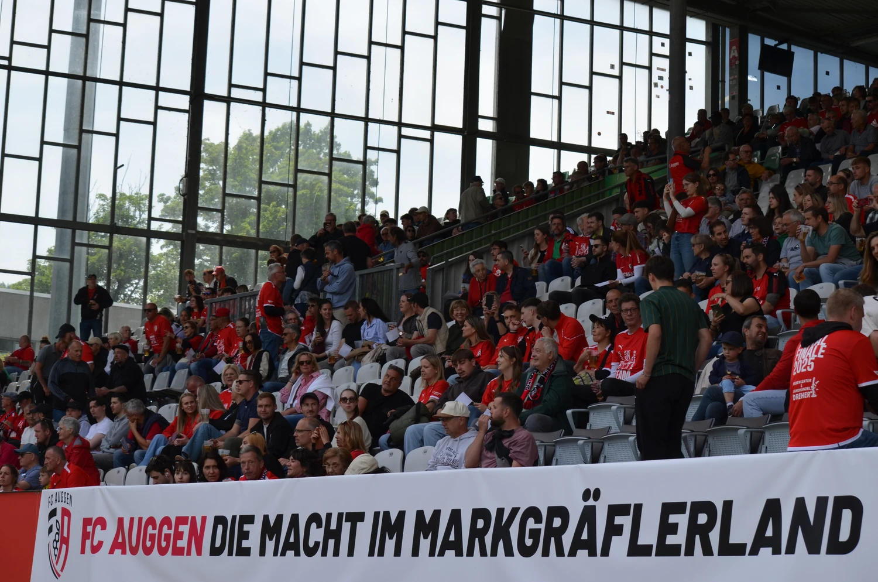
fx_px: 2008
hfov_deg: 24.7
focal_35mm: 82
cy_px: 291
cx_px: 439
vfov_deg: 16.5
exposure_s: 1/200
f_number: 8
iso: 100
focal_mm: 55
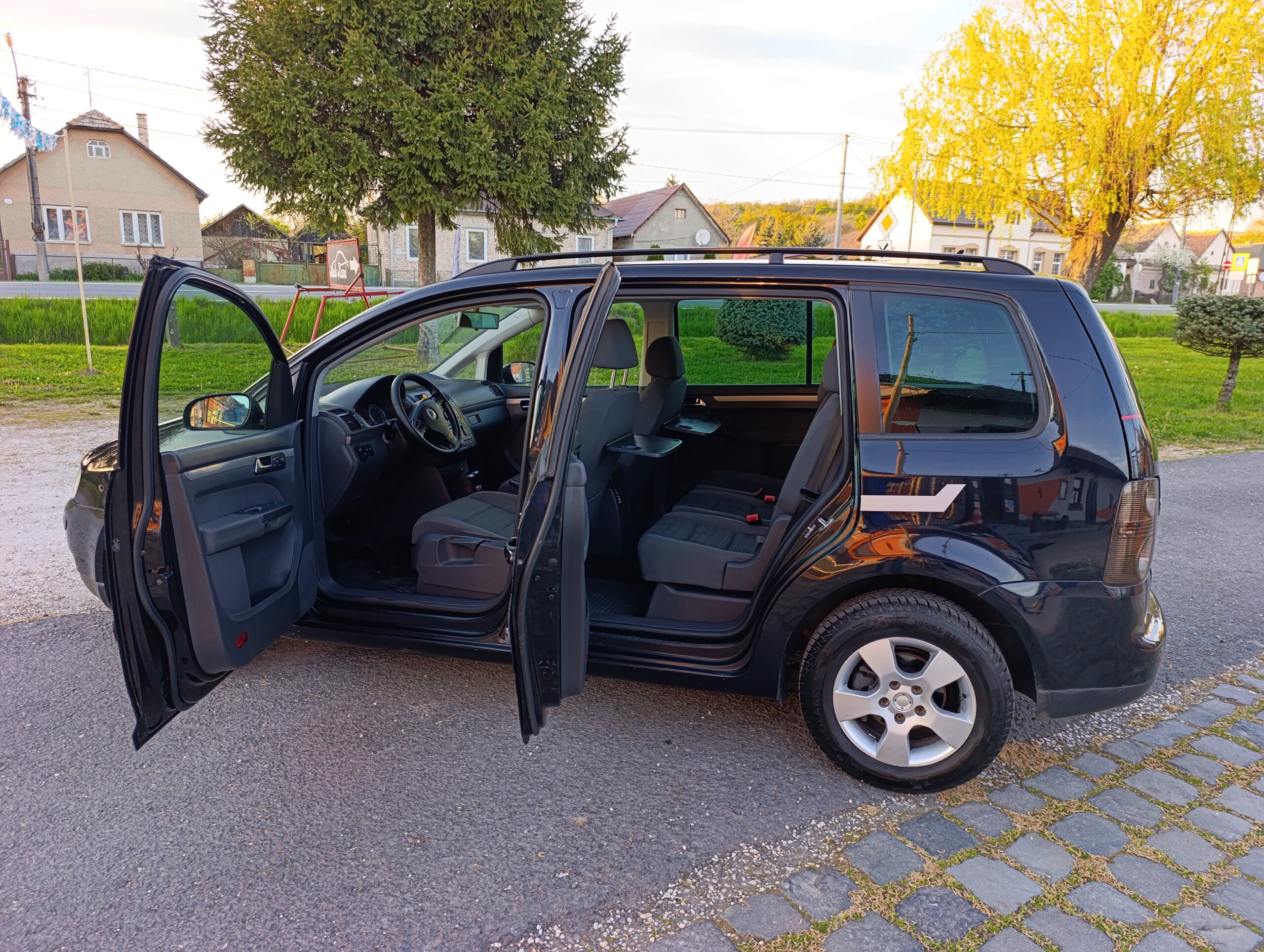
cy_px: 476
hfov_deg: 73.8
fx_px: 841
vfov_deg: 59.0
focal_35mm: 23
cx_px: 632
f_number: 1.6
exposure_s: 1/100
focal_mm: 6.14
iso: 200
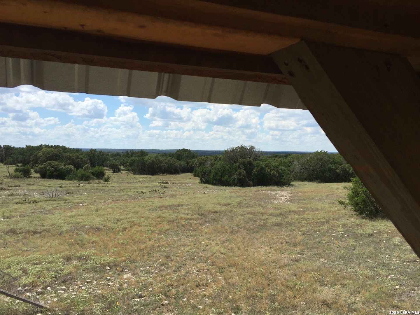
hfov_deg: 61.7
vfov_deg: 48.2
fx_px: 352
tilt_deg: -0.1
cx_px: 210
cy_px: 158
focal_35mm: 29
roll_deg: -2.5
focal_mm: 4.15
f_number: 2.2
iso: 32
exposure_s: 1/3049
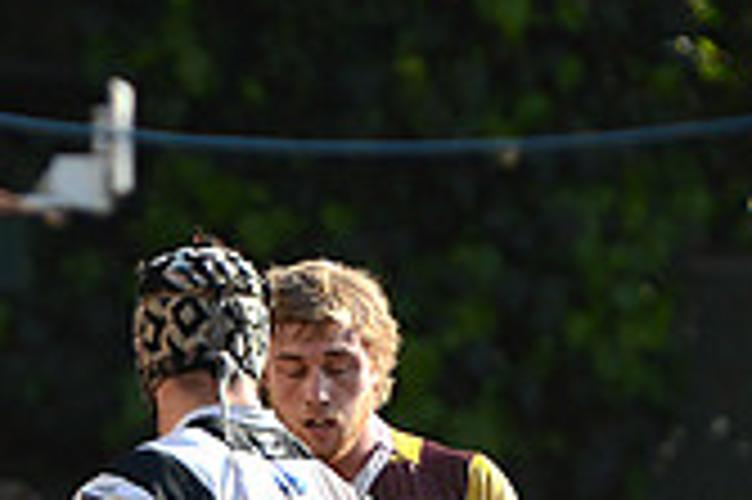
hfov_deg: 2.2
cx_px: -36
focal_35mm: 940
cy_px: 845
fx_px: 19616
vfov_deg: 1.5
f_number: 4
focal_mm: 270
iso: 320
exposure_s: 1/1250
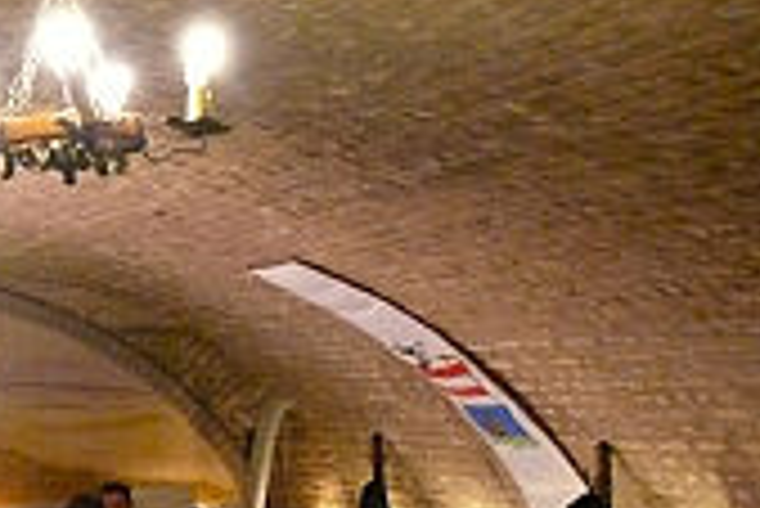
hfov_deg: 19.5
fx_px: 2049
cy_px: 450
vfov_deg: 14.0
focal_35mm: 97
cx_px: -202
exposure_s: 1/25
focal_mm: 7.4
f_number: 2.8
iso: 800
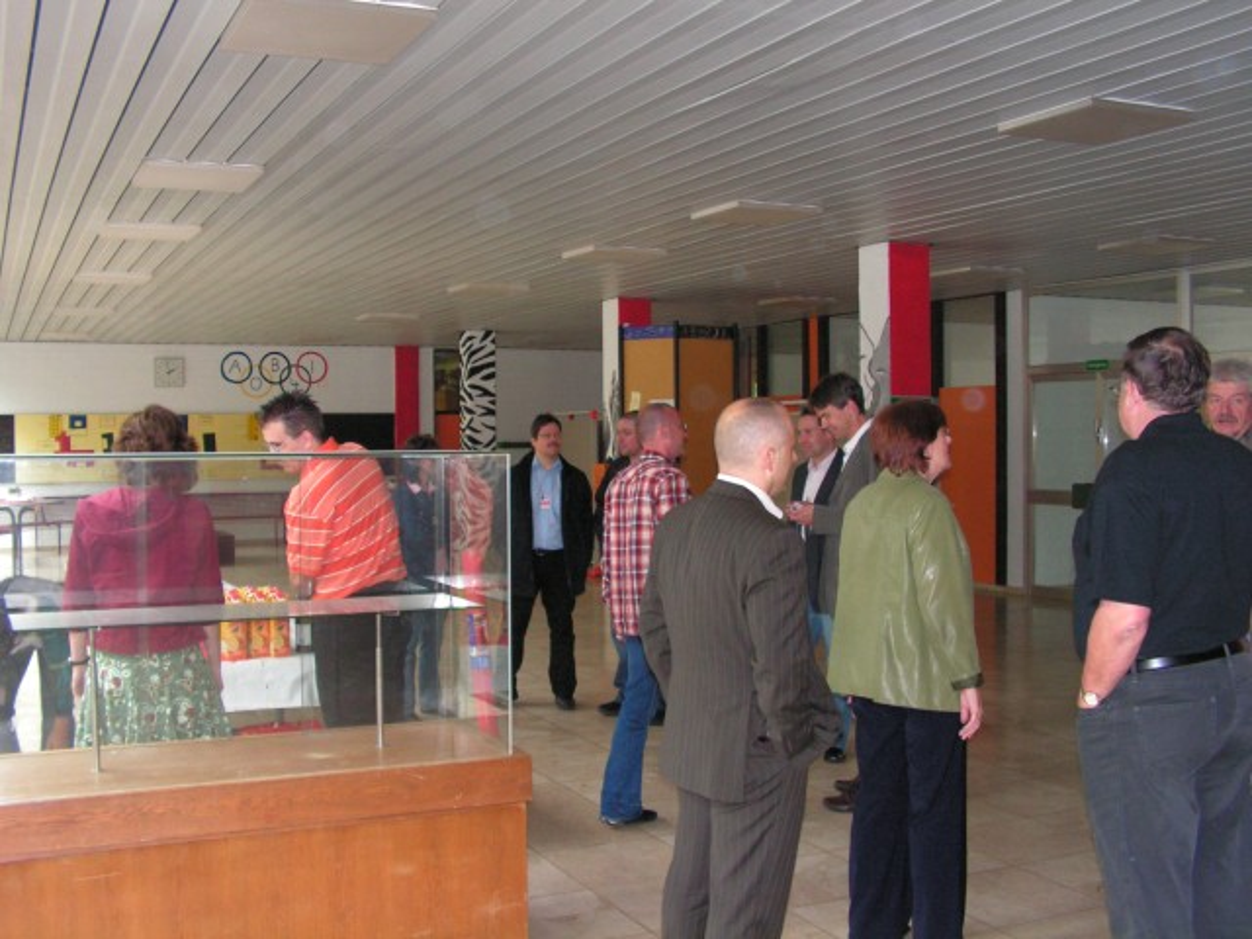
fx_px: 1374
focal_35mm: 38
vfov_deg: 37.7
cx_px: 626
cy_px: 470
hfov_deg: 49.0
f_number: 3.2
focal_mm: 6.4
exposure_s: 1/40
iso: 200
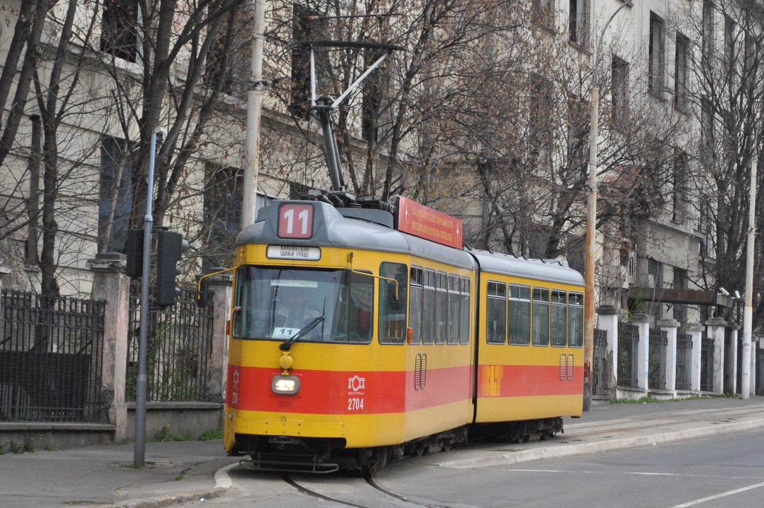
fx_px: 1750
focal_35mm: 82
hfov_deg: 24.6
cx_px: 382
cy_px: 254
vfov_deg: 16.5
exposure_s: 1/400
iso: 800
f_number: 5.6
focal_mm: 55
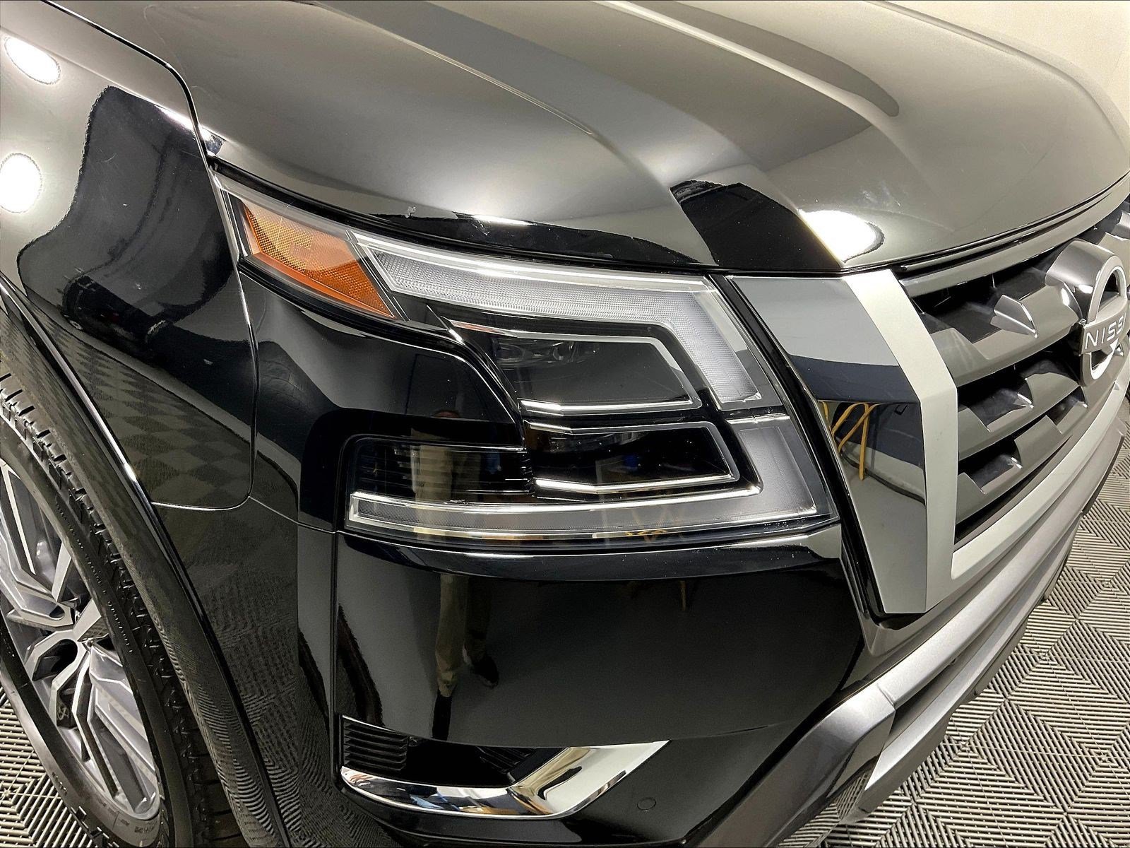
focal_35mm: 29
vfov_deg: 48.2
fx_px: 947
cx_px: 565
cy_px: 424
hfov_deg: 61.7
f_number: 1.8
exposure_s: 1/60
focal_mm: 3
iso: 64
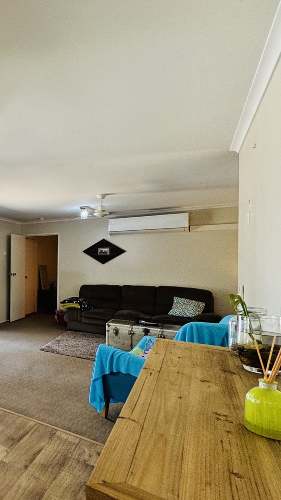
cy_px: 268
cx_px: -77
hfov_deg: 35.4
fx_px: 305
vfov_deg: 78.6
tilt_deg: -0.3
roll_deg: -0.1
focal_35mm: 23
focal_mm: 2.22
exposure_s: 1/100
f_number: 2.2
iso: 125
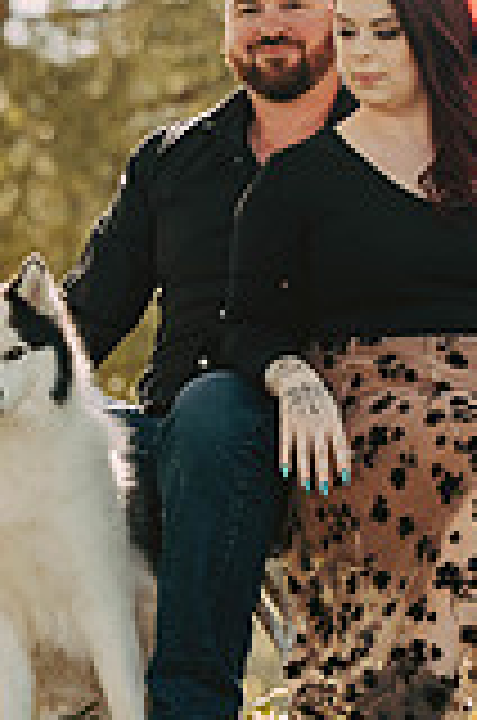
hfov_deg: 4.6
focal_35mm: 296
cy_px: 292
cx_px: 279
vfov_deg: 7.0
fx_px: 5908
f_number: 2.8
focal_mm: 105
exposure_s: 1/500
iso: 400
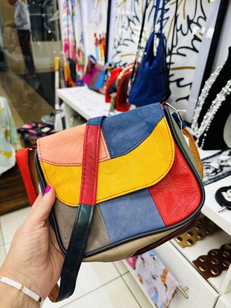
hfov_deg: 53.1
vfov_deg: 67.3
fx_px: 231
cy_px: 154
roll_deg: -0.9
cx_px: 116
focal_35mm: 26
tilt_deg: -28.2
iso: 80
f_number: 1.6
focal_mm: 5.96
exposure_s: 1/100
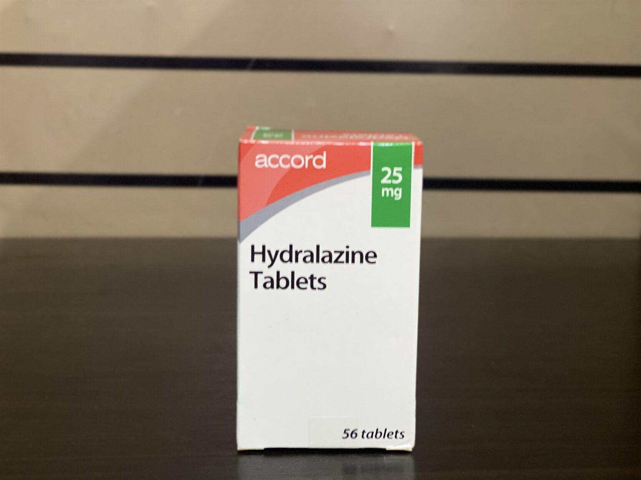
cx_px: 320
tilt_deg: -7.7
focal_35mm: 52
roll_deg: +0.0
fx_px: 963
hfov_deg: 36.8
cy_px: 240
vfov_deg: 28.0
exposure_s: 1/33
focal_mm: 6
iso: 200
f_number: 2
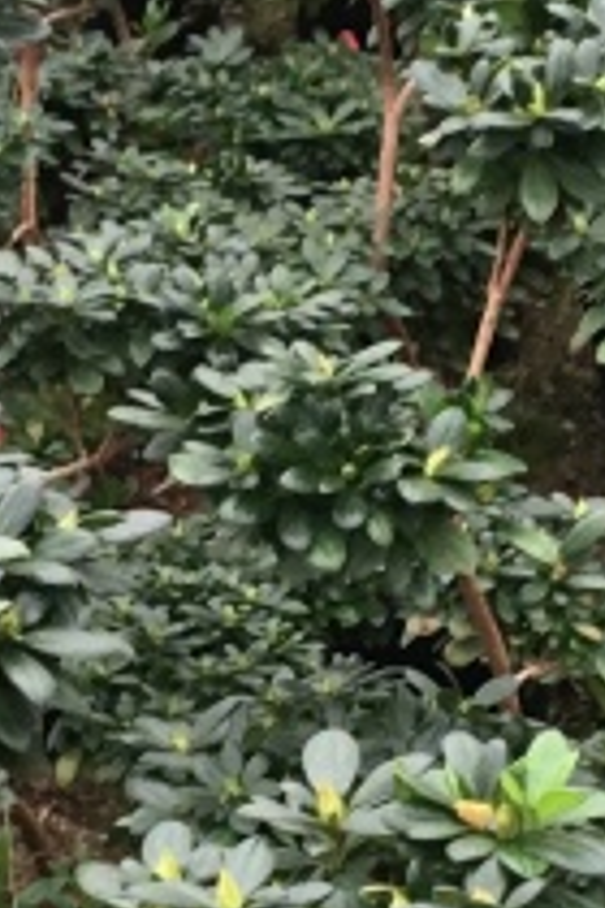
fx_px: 3857
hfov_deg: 9.0
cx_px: 290
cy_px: 607
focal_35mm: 153
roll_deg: +5.7
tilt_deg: -25.3
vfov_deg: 13.4
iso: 50
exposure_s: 1/33
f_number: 2.2
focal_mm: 4.15
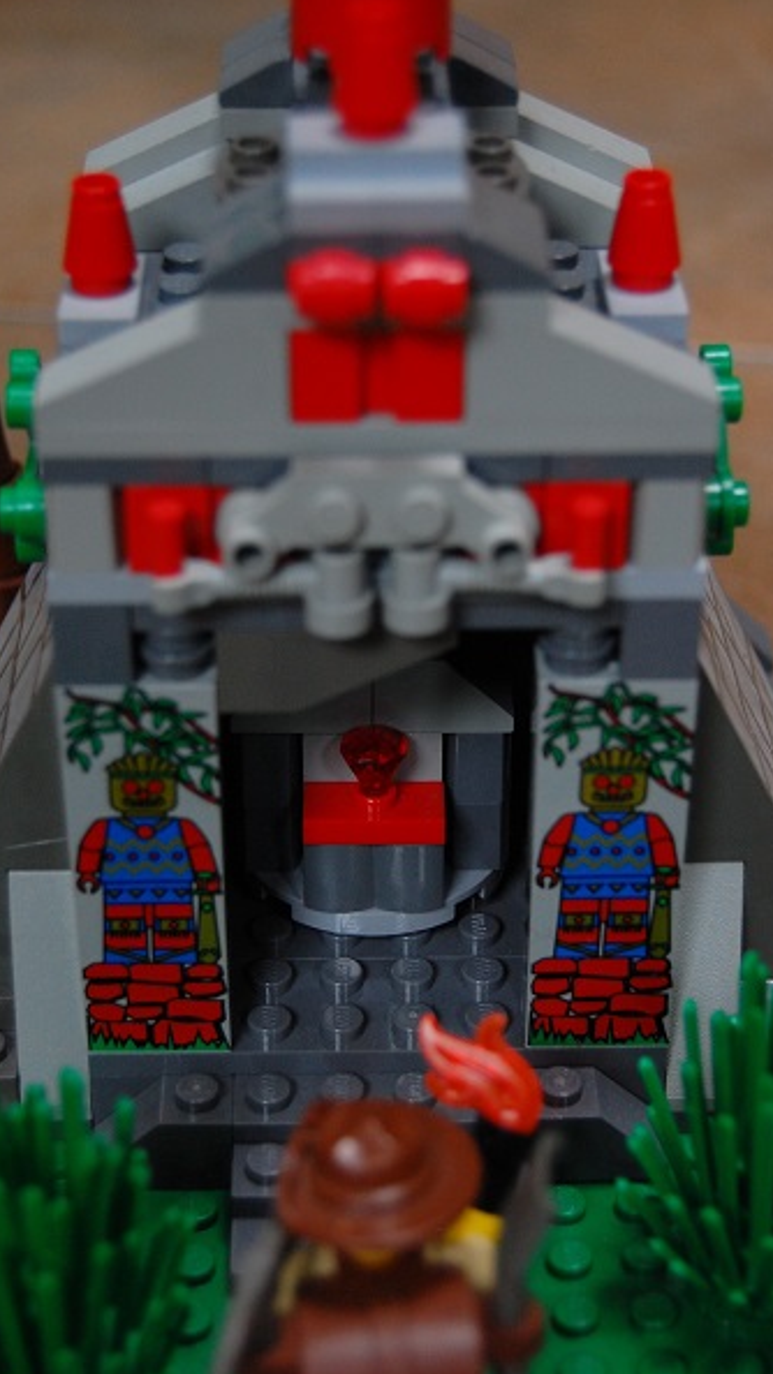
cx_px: 400
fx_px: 2607
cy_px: 689
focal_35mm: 72
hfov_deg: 16.9
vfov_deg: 29.5
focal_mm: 45
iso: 800
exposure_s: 1/60
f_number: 5.3
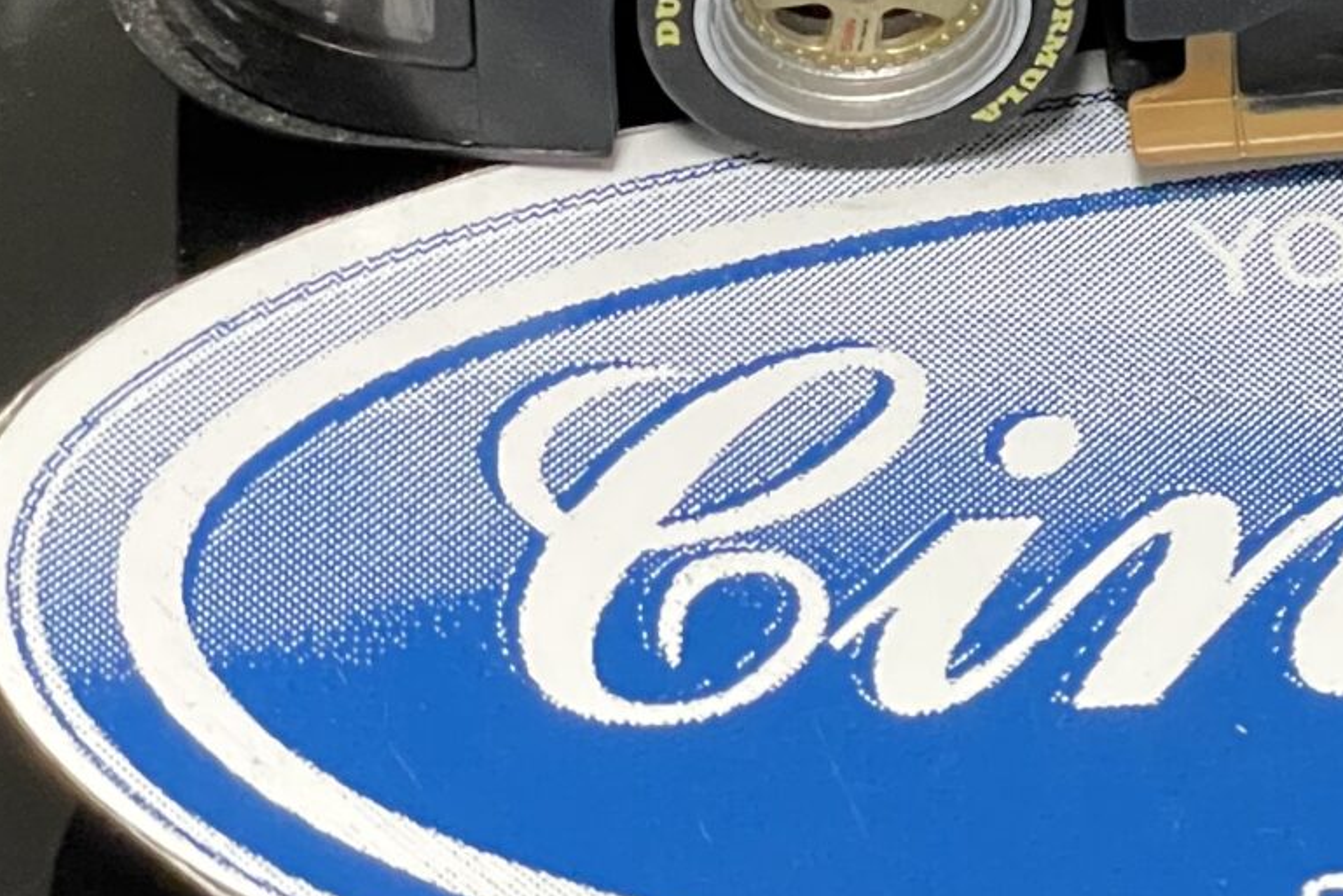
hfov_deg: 11.0
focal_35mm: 180
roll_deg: -1.1
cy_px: -234
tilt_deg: -44.0
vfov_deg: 7.6
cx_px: 2029
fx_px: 6716
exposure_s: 1/60
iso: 800
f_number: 2
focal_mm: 6
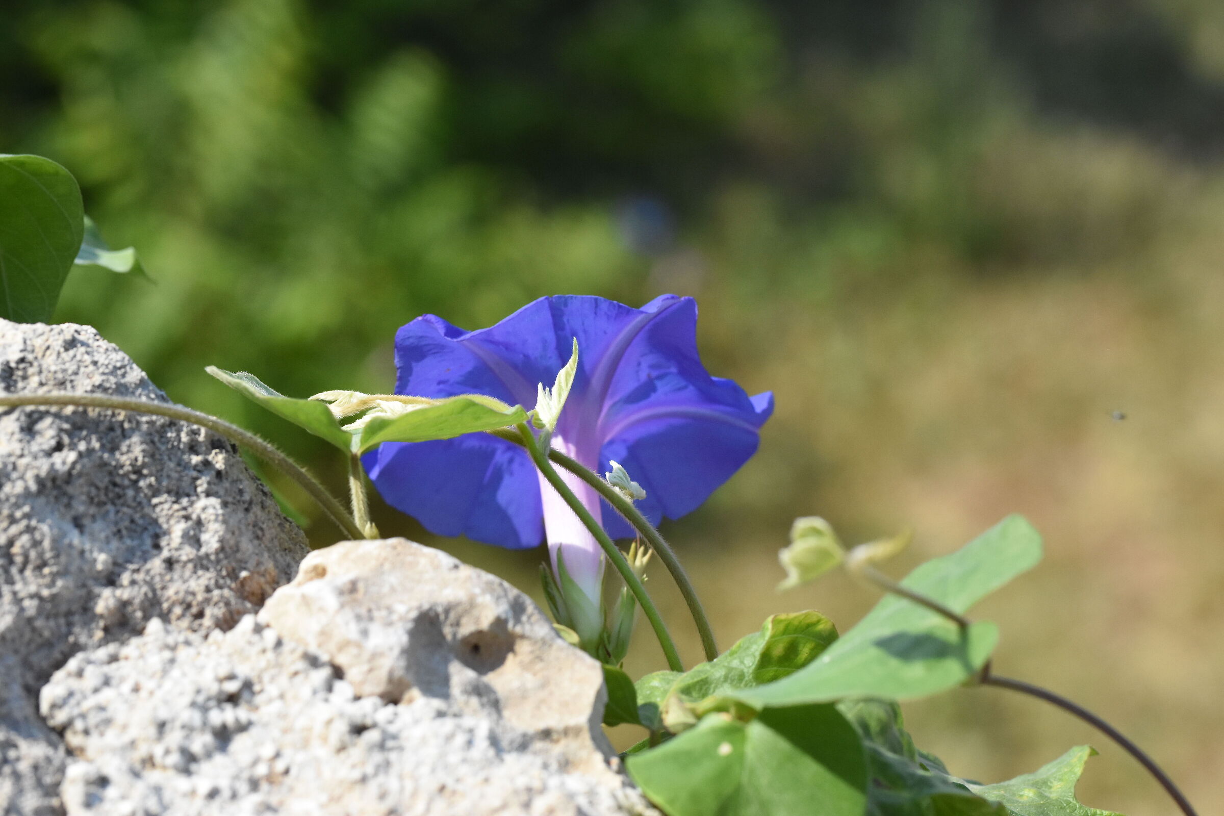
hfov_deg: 16.1
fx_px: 4335
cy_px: 408
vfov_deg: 10.8
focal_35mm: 128
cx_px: 612
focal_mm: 85
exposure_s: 1/8000
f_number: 5.6
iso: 2000
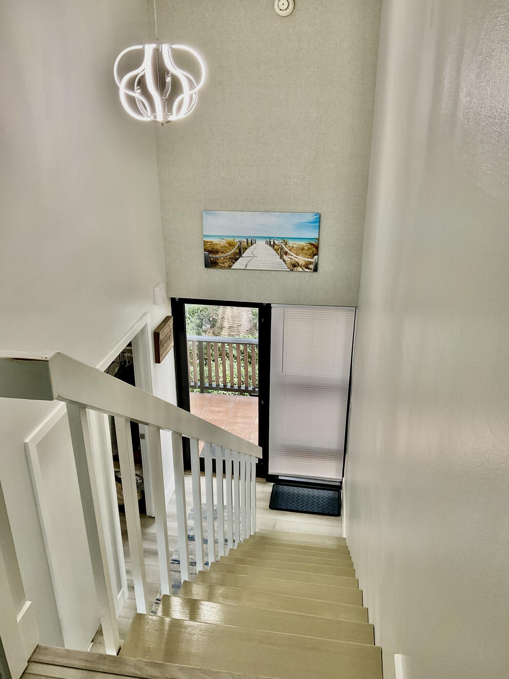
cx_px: 254
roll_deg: +0.1
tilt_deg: -23.7
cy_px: 340
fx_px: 569
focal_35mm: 29
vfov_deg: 61.7
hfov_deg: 48.2
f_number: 1.8
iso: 64
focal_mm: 3
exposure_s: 1/60
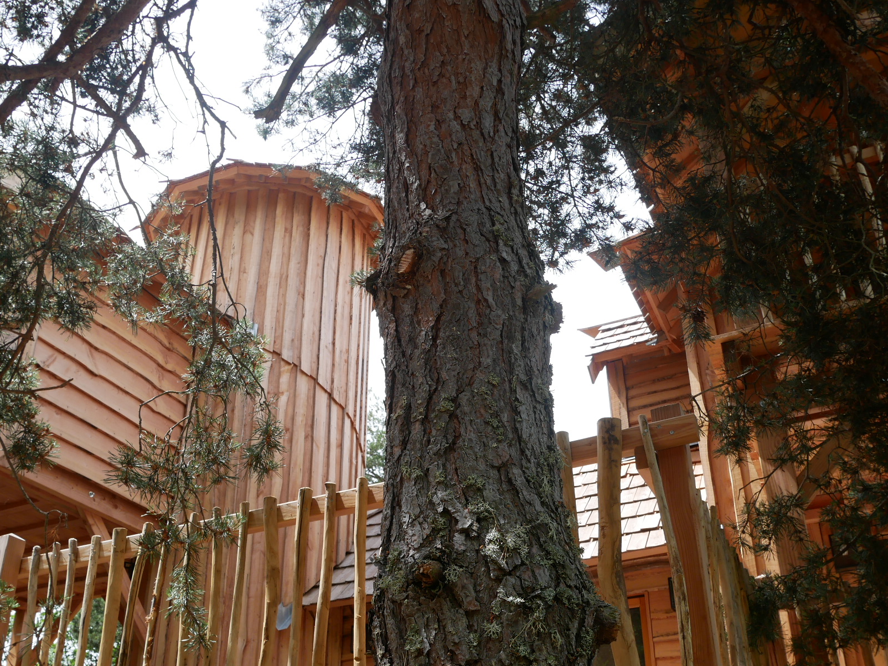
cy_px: 463
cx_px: 421
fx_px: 872
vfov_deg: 41.1
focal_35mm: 34
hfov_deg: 53.9
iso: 200
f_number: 5.6
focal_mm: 12
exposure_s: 1/320
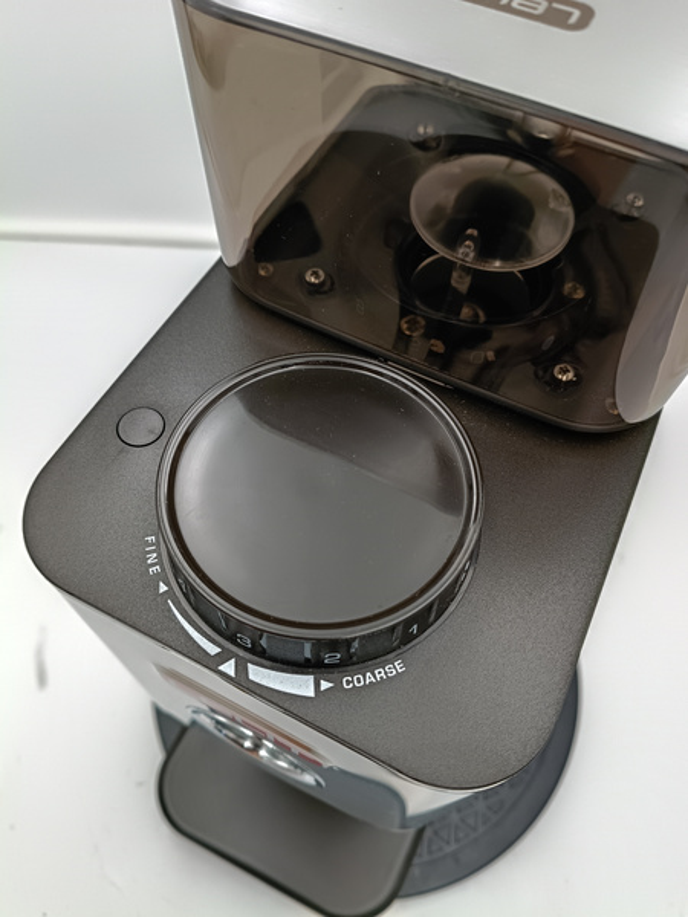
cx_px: 344
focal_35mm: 26
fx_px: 689
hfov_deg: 53.1
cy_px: 458
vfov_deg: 67.3
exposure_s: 1/106
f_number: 1.8
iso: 143
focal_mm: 4.81
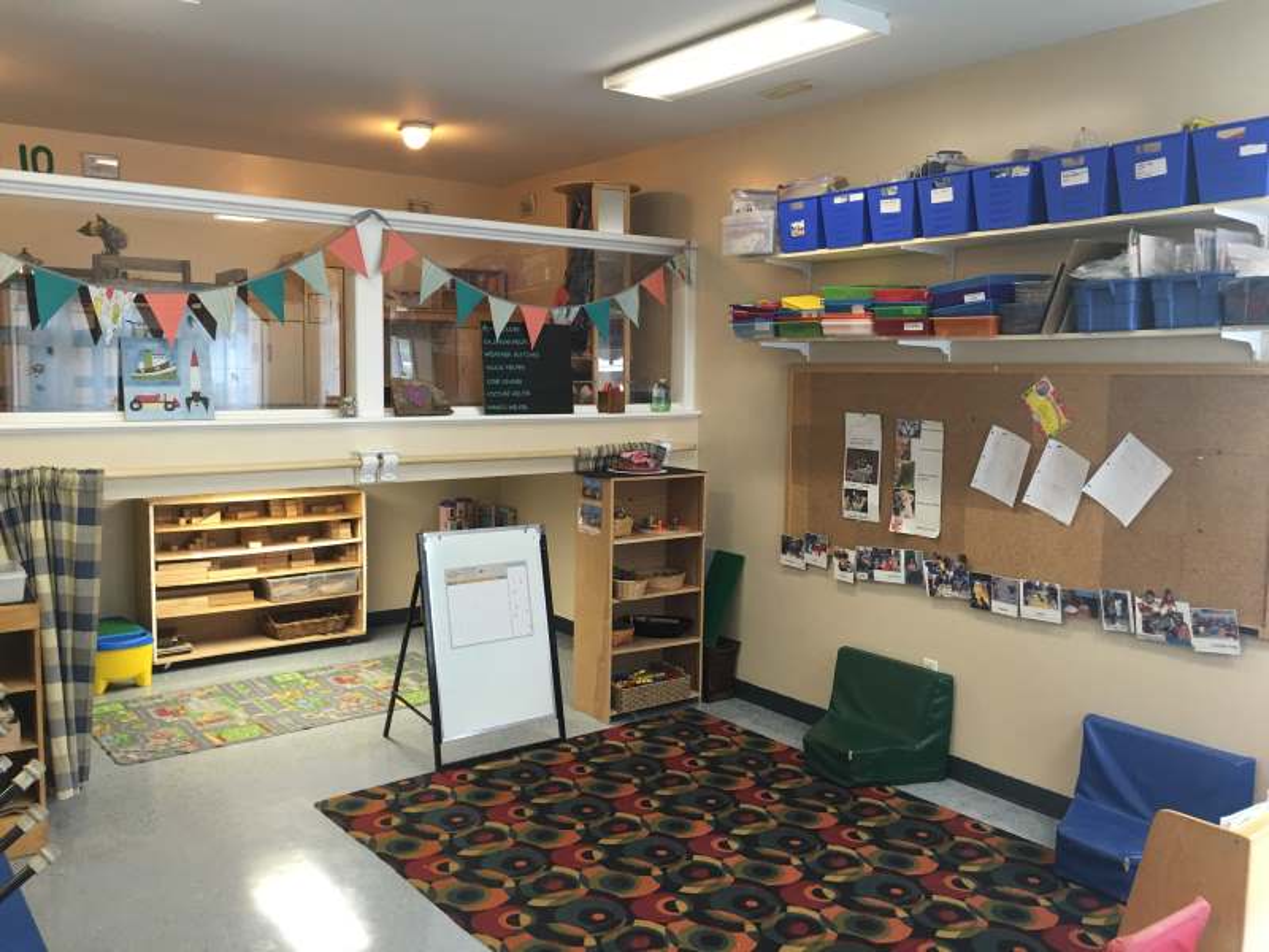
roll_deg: -0.9
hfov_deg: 61.7
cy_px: 476
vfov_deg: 48.2
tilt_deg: -5.4
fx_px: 1063
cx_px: 634
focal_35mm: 29
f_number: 2.2
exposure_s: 1/15
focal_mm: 4.15
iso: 40
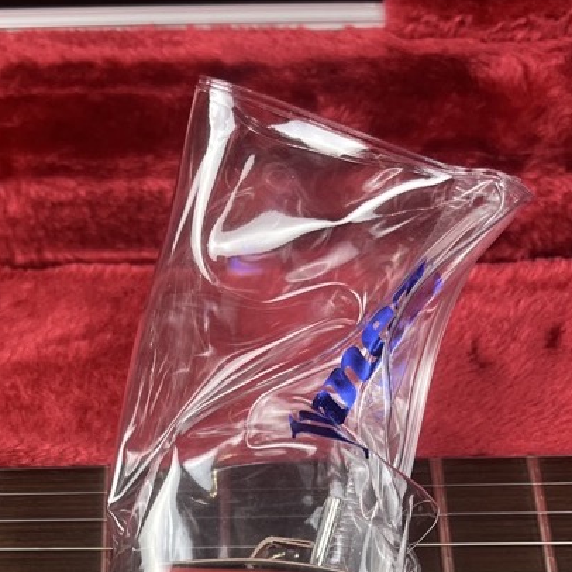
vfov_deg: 22.1
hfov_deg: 25.0
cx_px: 134
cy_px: 793
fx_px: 1271
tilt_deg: -61.5
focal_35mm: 68
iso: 80
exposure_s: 1/120
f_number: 1.6
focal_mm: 5.1
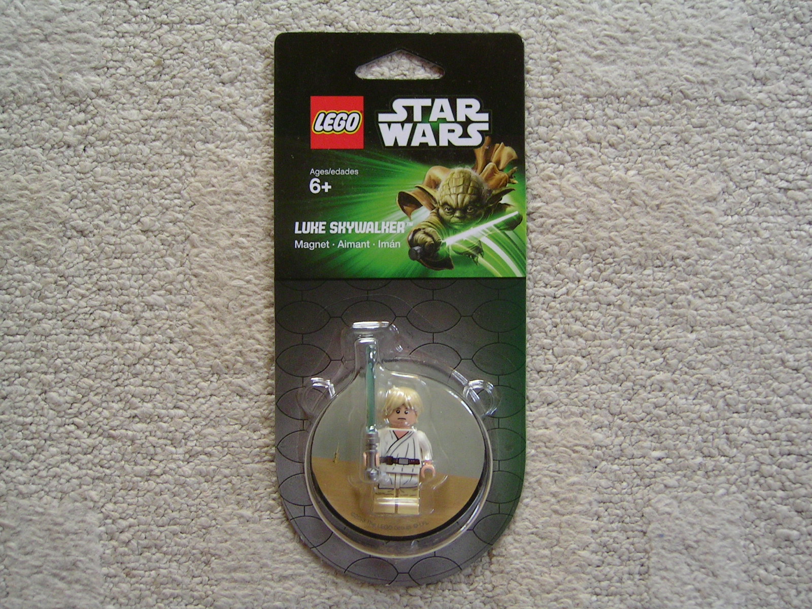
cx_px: 406
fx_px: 844
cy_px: 304
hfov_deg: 51.4
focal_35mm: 36
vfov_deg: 39.7
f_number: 2.8
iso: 100
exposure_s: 1/32.1
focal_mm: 5.6
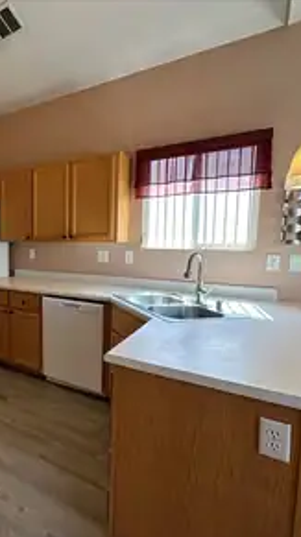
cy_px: 273
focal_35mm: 21
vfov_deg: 83.9
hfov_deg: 49.1
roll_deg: -0.1
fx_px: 299
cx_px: 44
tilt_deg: -6.2
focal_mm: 2.22
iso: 80
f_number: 2.2
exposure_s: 1/120
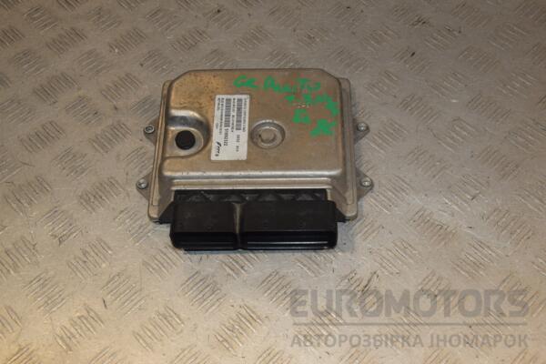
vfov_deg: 28.1
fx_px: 728
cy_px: 182
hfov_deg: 41.1
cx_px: 273
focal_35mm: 48
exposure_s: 1/200
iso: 800
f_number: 9
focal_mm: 32
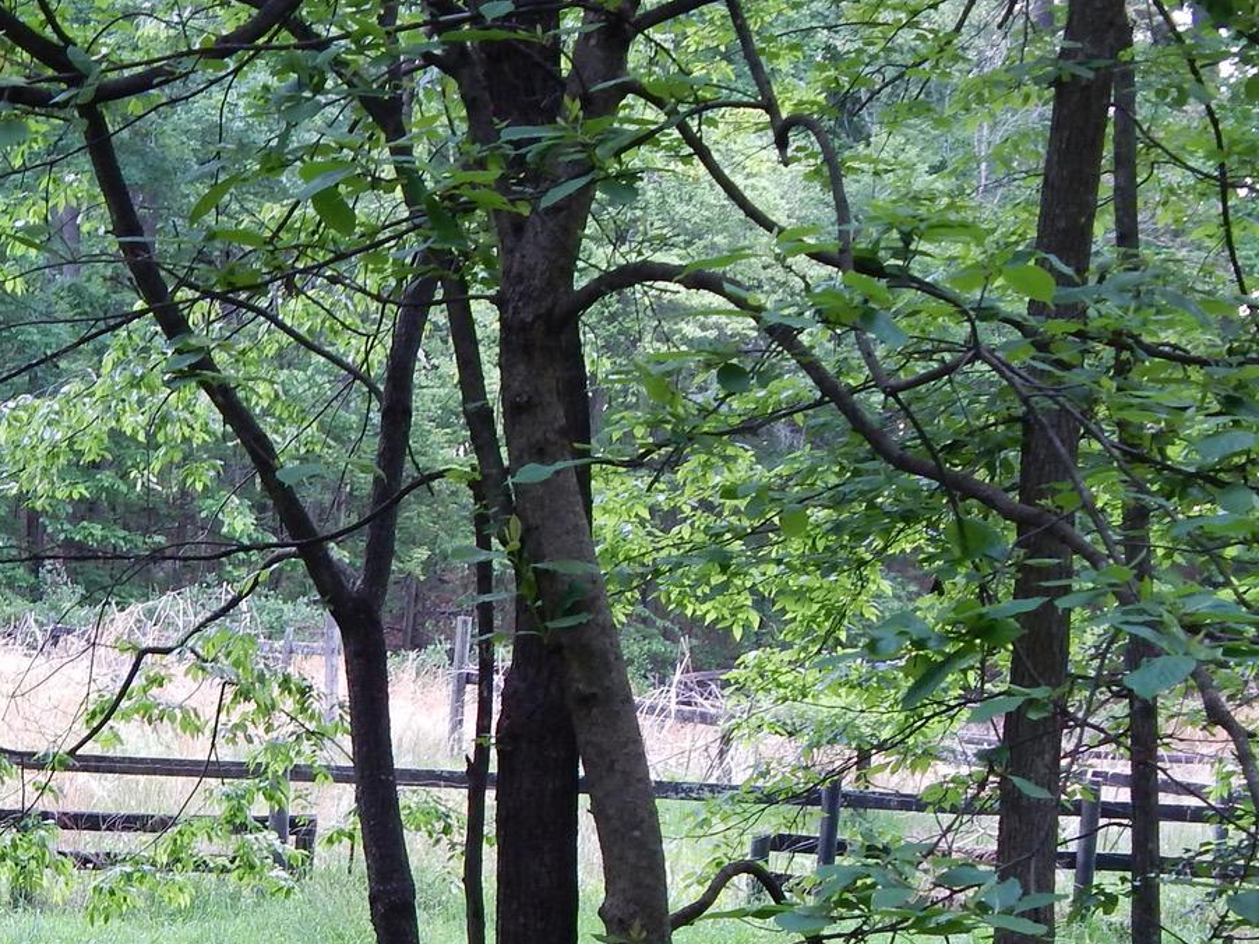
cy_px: 927
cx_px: 31
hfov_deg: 17.7
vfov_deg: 13.4
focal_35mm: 109
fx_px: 3963
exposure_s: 1/30
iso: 140
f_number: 3.7
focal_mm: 8.6
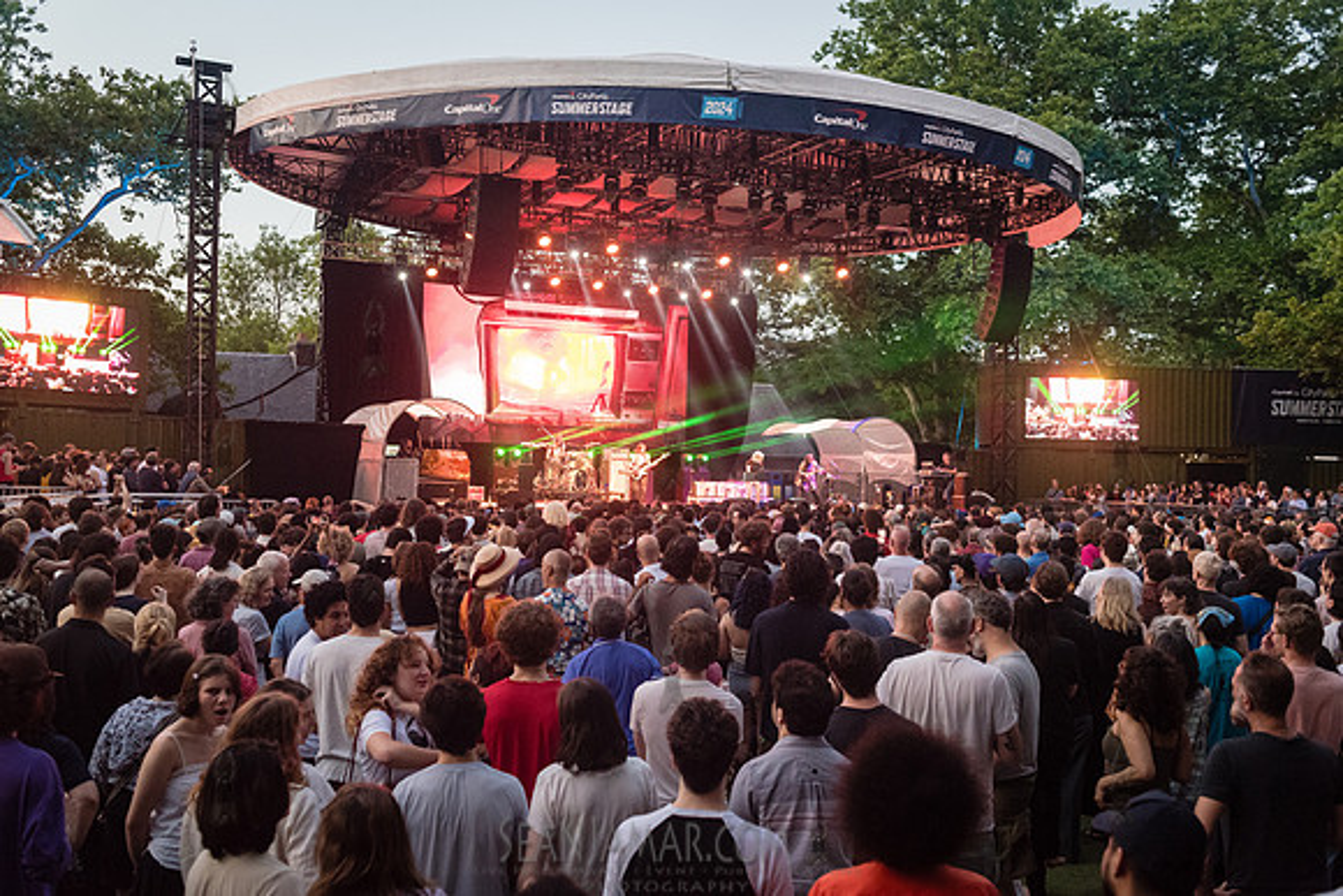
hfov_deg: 54.4
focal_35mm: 35
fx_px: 1306
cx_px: 672
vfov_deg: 37.9
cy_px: 448
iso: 6400
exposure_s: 1/200
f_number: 3.2
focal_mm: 35
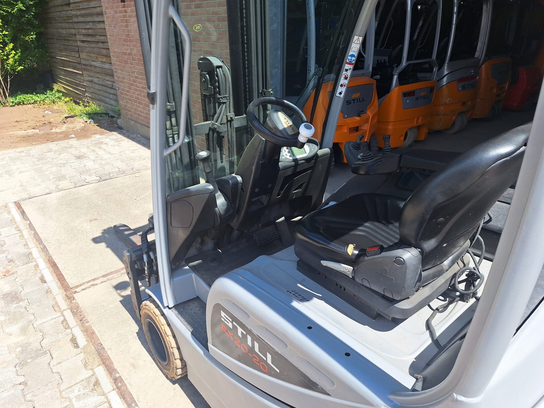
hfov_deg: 73.9
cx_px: 272
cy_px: 204
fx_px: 361
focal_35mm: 23
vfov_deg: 58.9
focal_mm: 5.54
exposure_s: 1/1667
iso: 40
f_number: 1.8
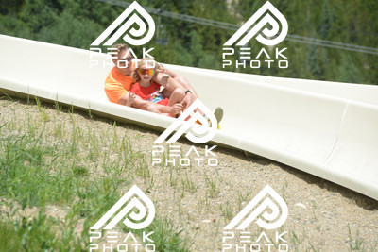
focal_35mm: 195
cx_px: 189
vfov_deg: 7.0
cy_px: 126
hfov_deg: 10.5
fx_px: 2048
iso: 180
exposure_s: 1/640
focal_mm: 195
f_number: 6.3
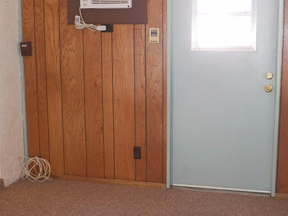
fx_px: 458
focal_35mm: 55
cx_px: 162
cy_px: 120
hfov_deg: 34.9
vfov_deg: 26.5
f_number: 2.8
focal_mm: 6.3
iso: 125
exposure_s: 1/40
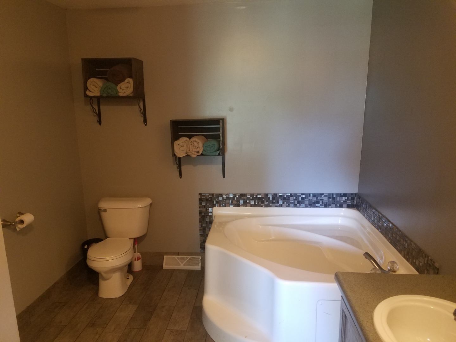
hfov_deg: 67.3
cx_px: 228
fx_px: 343
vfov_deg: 53.1
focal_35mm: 26
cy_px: 171
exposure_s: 1/17
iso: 200
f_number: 1.7
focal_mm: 4.2
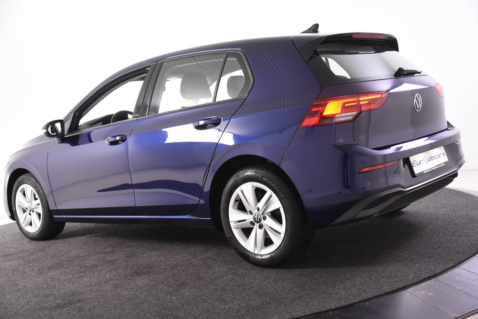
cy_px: 160
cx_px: 239
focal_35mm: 42
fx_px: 558
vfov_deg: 31.9
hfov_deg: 46.4
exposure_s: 1/60
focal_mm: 28
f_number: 4
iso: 1600
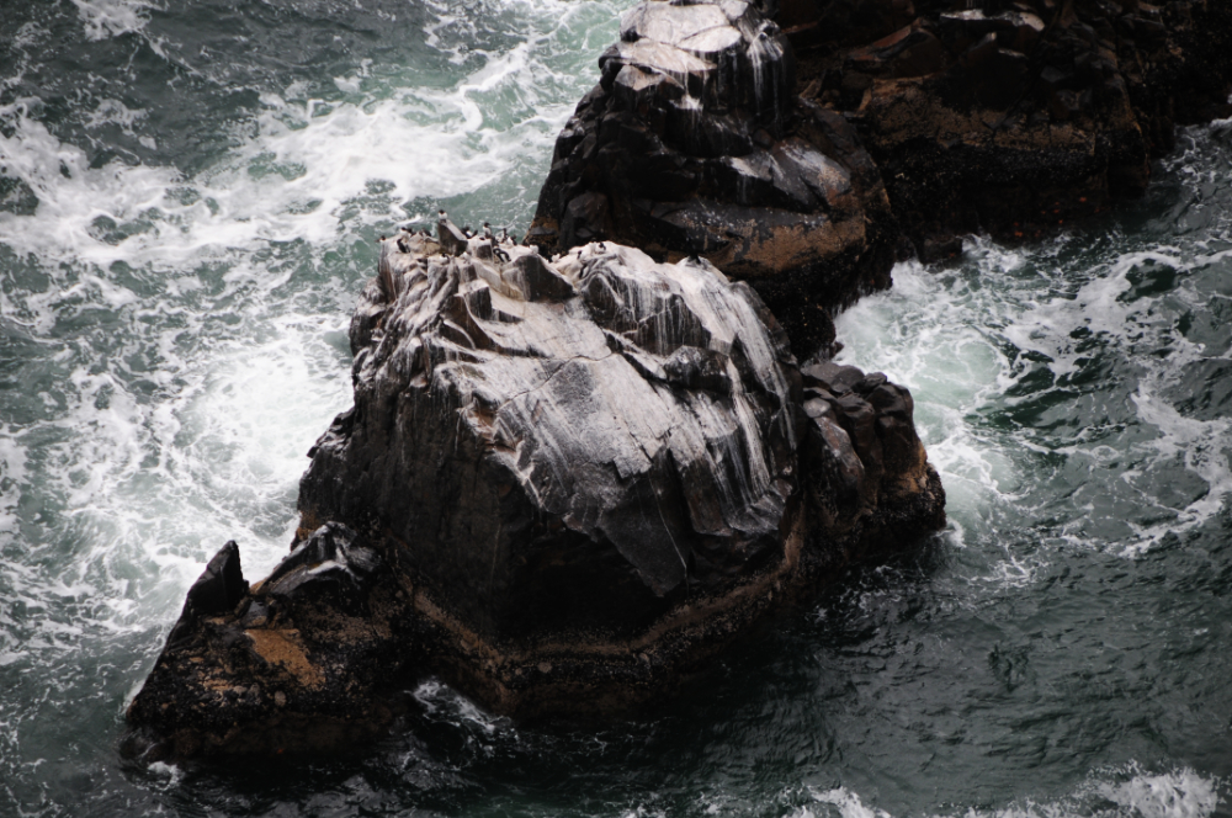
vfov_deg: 5.4
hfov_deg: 8.1
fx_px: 8715
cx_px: 616
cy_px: 409
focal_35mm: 255
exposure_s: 1/800
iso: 250
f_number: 5.6
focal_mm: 170
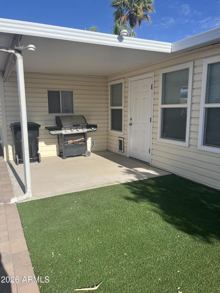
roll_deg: +0.8
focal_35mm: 26
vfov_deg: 67.3
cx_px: 110
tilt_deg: -7.3
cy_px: 146
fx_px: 220
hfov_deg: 53.1
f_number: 1.6
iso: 50
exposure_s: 1/2755
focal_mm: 5.1
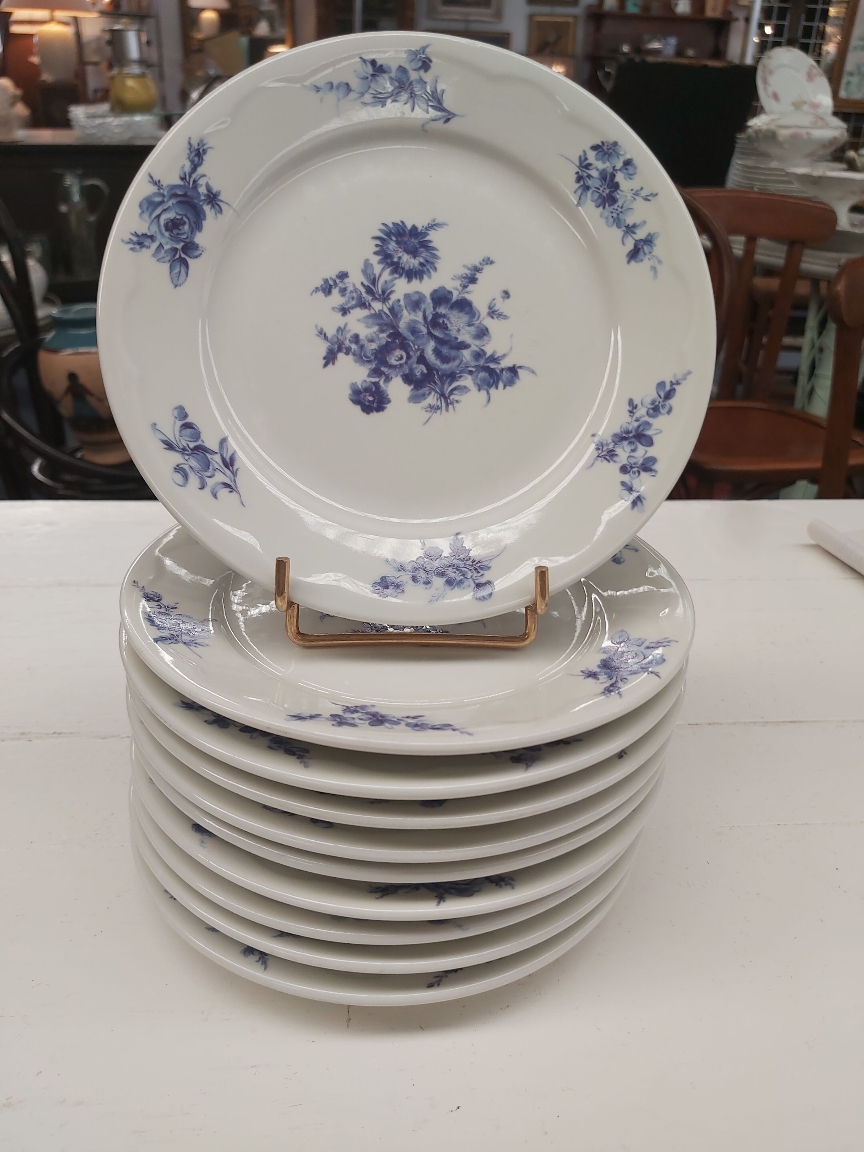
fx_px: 865
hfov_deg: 53.1
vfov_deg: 67.3
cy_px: 576
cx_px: 432
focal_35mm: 26
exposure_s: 1/60
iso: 80
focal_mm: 3.92
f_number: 1.7
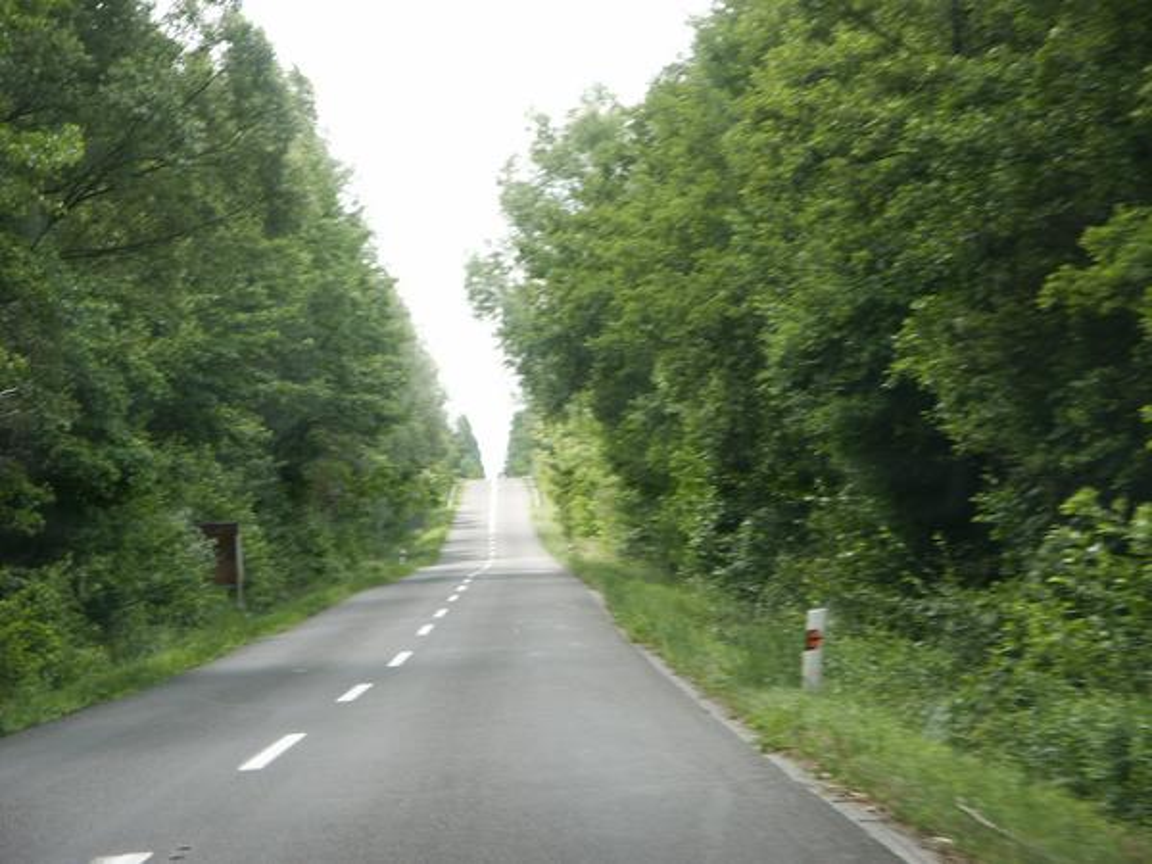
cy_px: 432
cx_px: 576
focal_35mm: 125
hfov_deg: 15.8
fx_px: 4160
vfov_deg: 11.9
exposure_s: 1/180
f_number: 3.6
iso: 64
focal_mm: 25.36
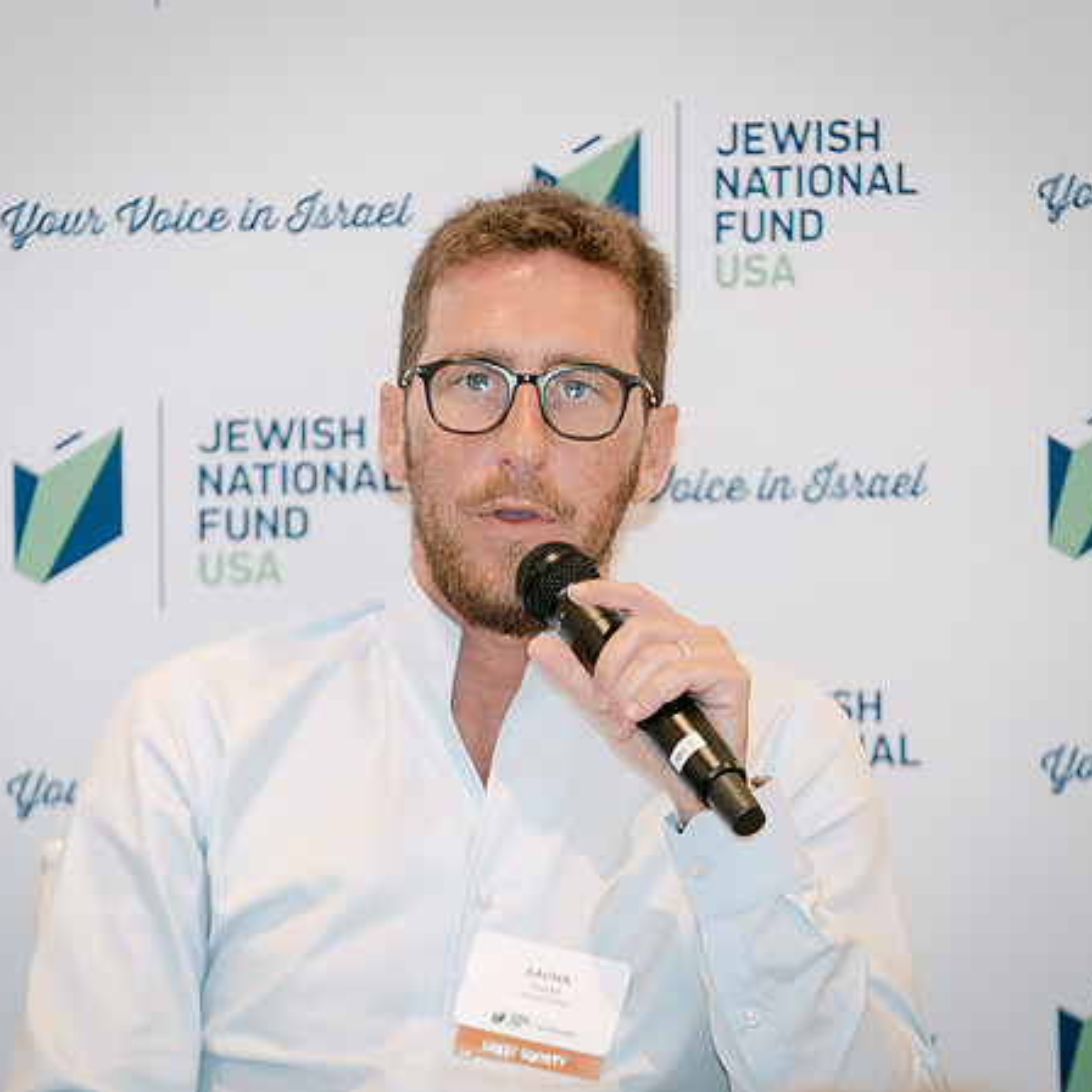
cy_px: 489
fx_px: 12920
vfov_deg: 4.8
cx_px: 573
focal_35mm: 362
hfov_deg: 4.8
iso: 640
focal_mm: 197
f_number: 2.8
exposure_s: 1/125
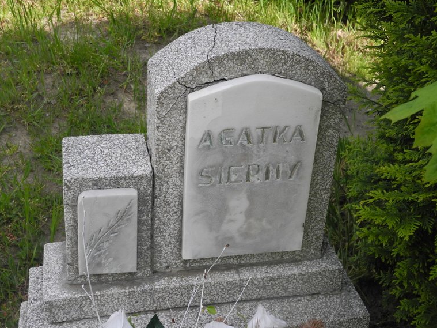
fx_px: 732
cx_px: 218
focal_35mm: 58
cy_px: 160
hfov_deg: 33.2
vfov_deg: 25.2
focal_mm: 11.8
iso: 100
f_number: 3.5
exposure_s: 1/500
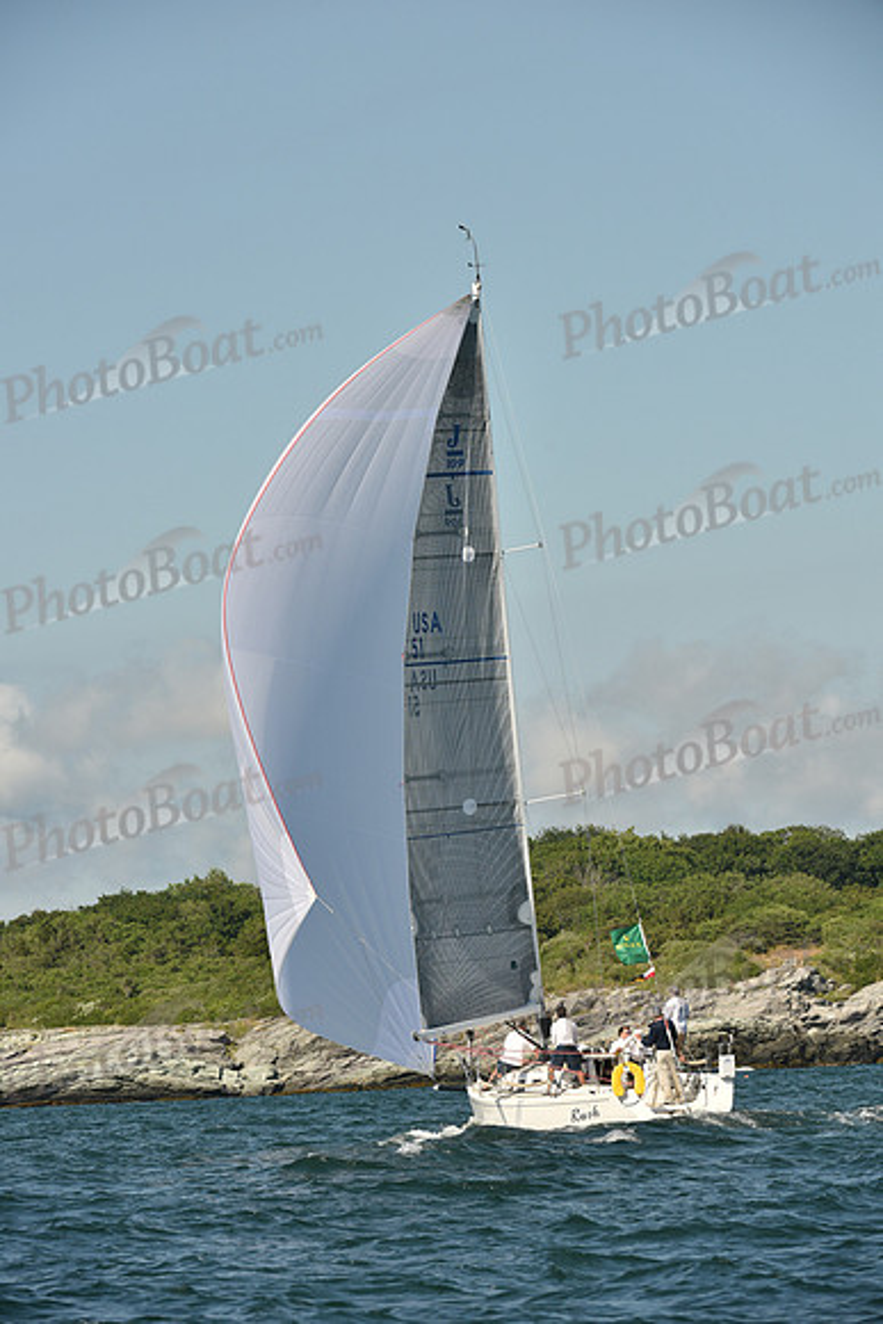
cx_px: 442
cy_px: 662
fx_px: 7353
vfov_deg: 10.3
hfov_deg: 6.9
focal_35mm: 200
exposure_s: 1/1000
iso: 250
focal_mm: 200
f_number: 8
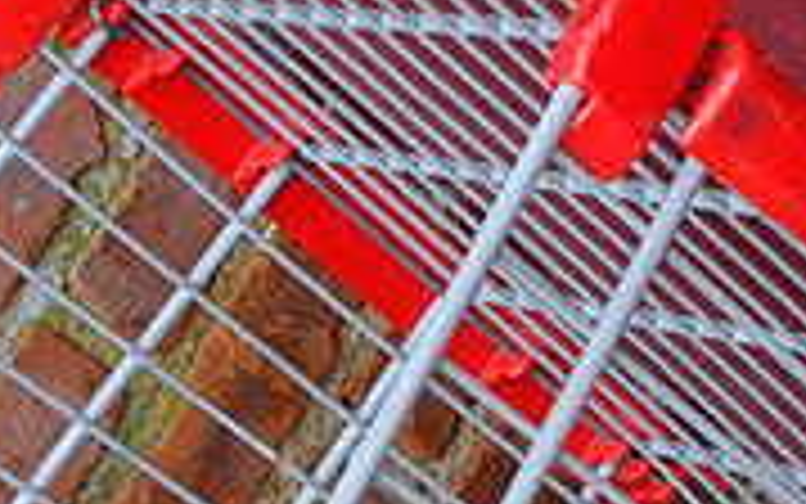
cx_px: 531
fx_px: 3406
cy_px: 56
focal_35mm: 155
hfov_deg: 13.5
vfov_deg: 8.4
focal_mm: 31.5
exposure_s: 1/6.5
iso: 200
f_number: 11
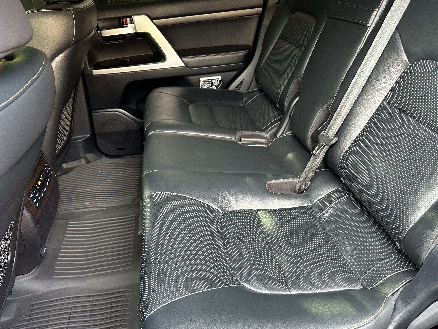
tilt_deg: -33.7
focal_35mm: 29
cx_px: 236
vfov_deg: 48.0
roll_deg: +1.0
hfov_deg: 61.6
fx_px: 367
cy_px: 196
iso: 320
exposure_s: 1/60
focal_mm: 6.86
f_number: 1.78
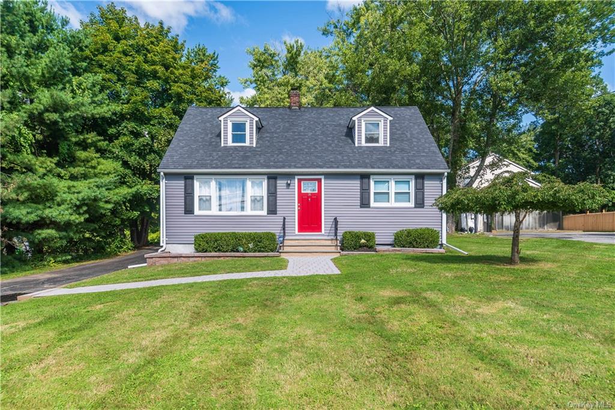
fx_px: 410
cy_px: 205
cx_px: 308
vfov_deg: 53.1
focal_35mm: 24
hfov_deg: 73.8
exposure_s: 1/200
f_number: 7.1
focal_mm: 16
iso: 100
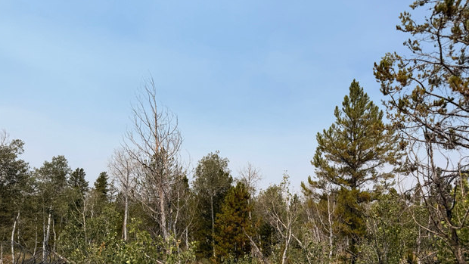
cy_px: 179
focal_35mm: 27
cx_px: 228
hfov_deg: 69.8
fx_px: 336
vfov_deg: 42.3
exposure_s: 1/5714
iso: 80
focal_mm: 6.76
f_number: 1.78
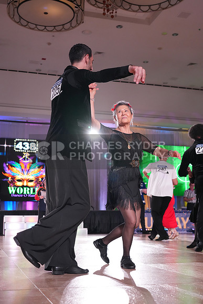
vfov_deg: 44.5
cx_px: 102
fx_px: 372
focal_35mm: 44
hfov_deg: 30.5
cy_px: 152
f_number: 4
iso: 3200
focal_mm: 44
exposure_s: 1/500
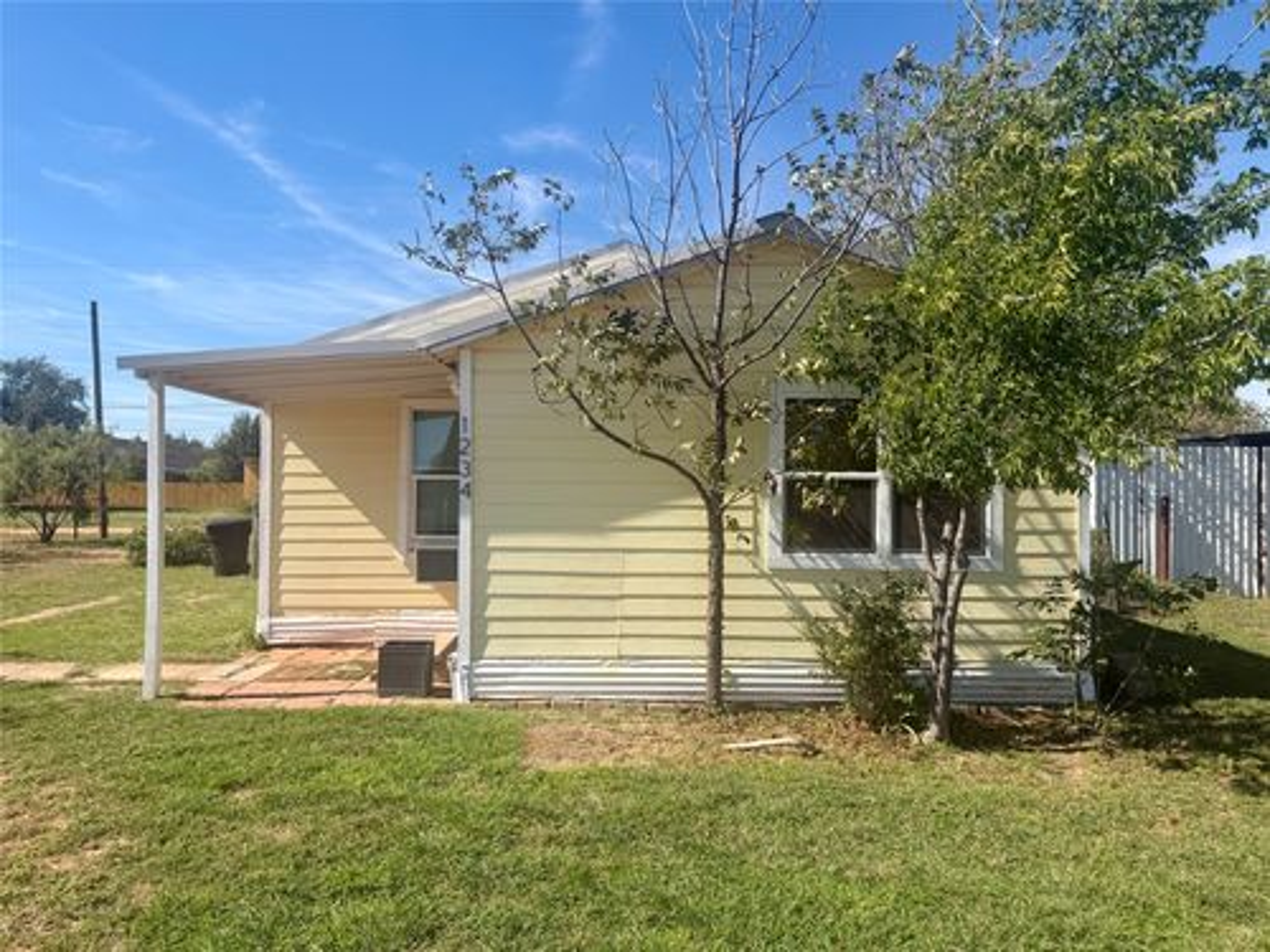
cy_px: 476
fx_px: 881
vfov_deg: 56.8
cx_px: 635
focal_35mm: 24
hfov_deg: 71.6
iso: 80
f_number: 1.78
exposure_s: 1/4975
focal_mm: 6.76
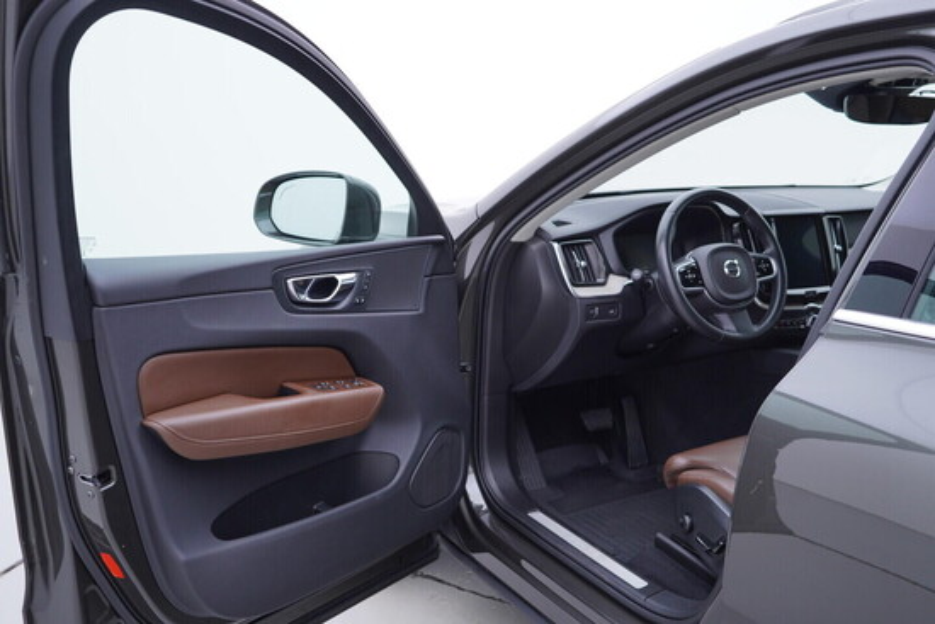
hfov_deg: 53.1
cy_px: 312
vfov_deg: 36.9
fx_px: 935
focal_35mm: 36
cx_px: 468
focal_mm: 24
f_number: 3.2
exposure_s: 1/50
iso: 125
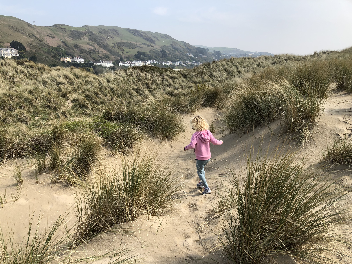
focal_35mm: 28
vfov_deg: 49.7
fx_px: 285
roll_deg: -0.2
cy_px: 132
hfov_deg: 63.4
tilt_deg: -11.8
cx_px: 176
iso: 20
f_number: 1.8
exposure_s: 1/1372
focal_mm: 3.99
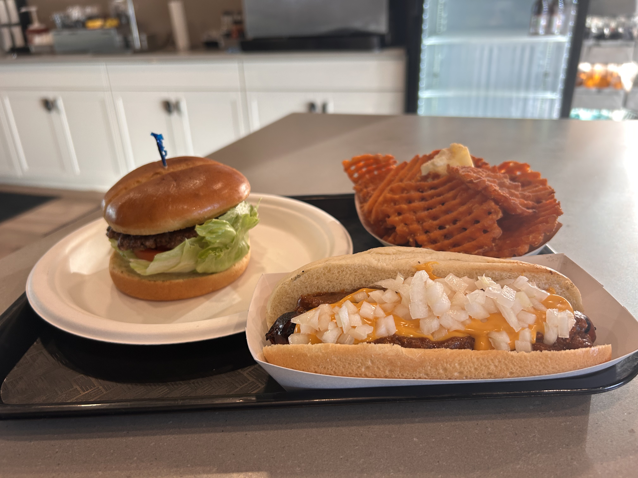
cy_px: 239
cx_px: 319
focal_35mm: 26
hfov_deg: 67.3
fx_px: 479
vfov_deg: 53.1
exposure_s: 1/60
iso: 100
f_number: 1.5
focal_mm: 5.7
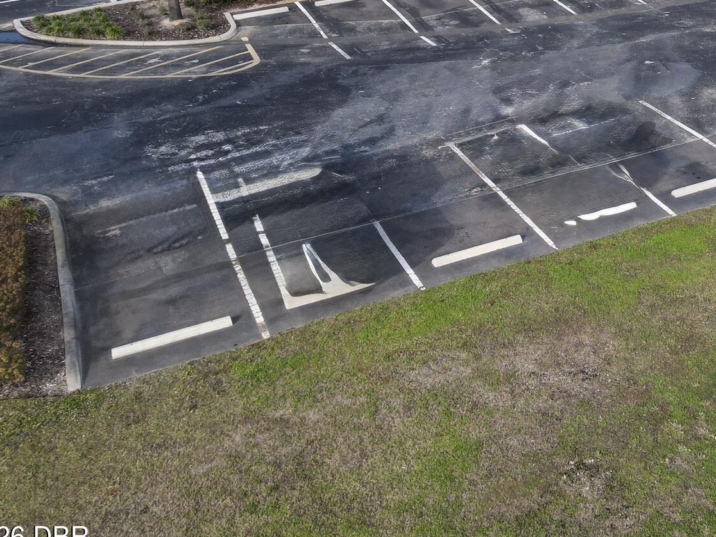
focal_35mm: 43
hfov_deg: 41.7
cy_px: 99
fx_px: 889
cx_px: 583
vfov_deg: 32.6
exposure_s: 1/320
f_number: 2.8
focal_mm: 4.5
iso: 100
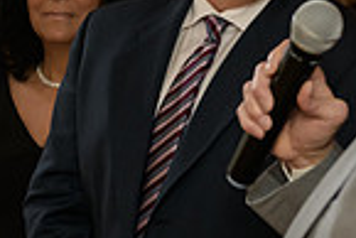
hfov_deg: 9.3
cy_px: 55
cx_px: 192
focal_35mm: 220
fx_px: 2178
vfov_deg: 6.3
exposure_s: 1/125
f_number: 3.2
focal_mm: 55
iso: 1000
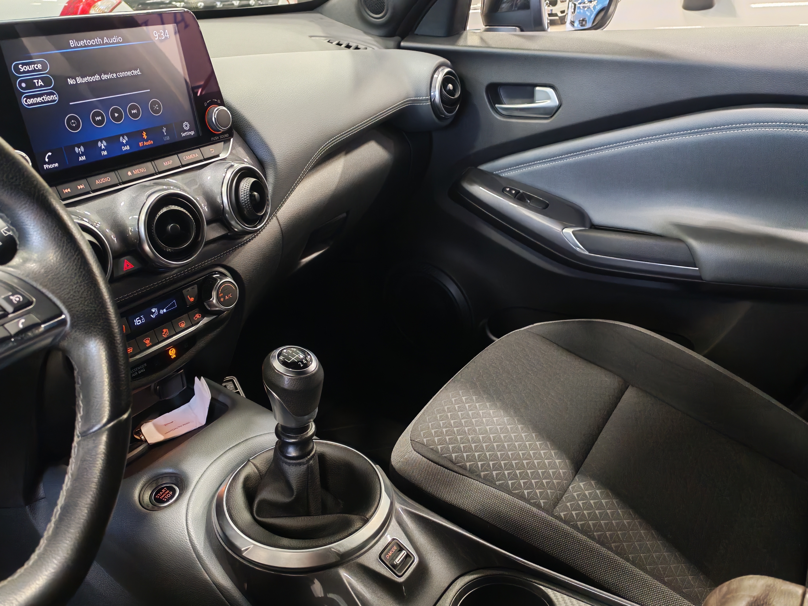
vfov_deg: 45.4
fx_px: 724
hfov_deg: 58.4
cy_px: 303
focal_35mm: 31
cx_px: 404
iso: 1484
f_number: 1.9
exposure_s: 1/50
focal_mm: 6.12
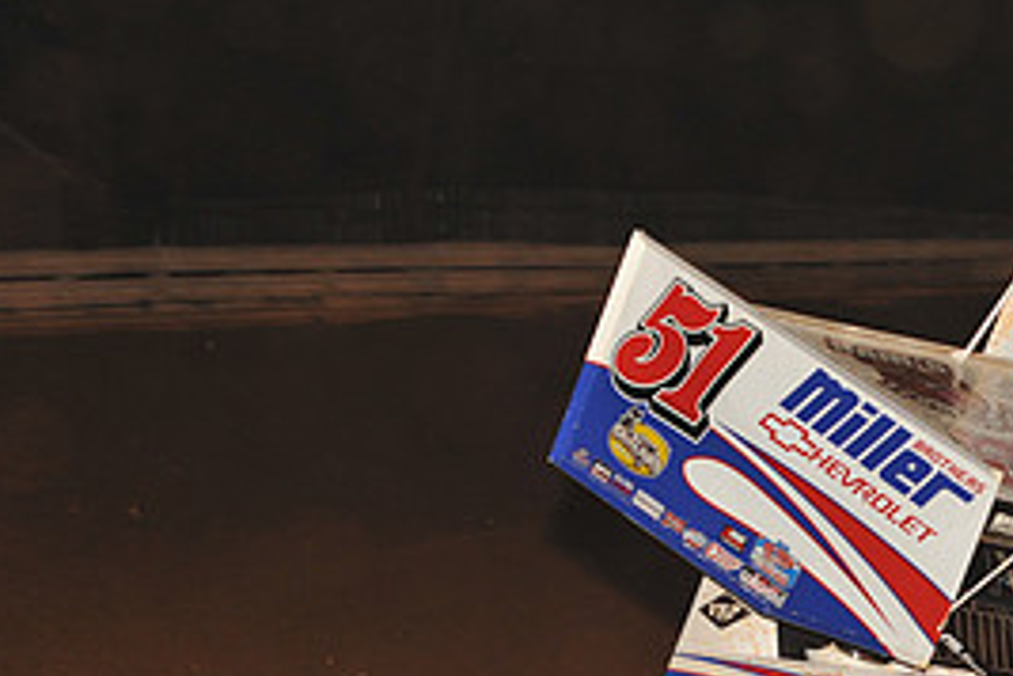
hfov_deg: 8.5
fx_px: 6837
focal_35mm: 243
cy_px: 729
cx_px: 865
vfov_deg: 5.6
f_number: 6.3
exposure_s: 1/320
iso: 800
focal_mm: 112
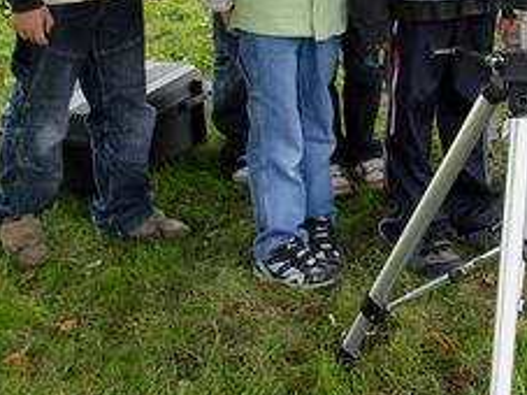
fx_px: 1628
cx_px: 553
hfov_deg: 17.8
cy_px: -44
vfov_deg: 13.5
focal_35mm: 107
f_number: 2.8
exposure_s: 1/125
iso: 100
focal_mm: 6.2
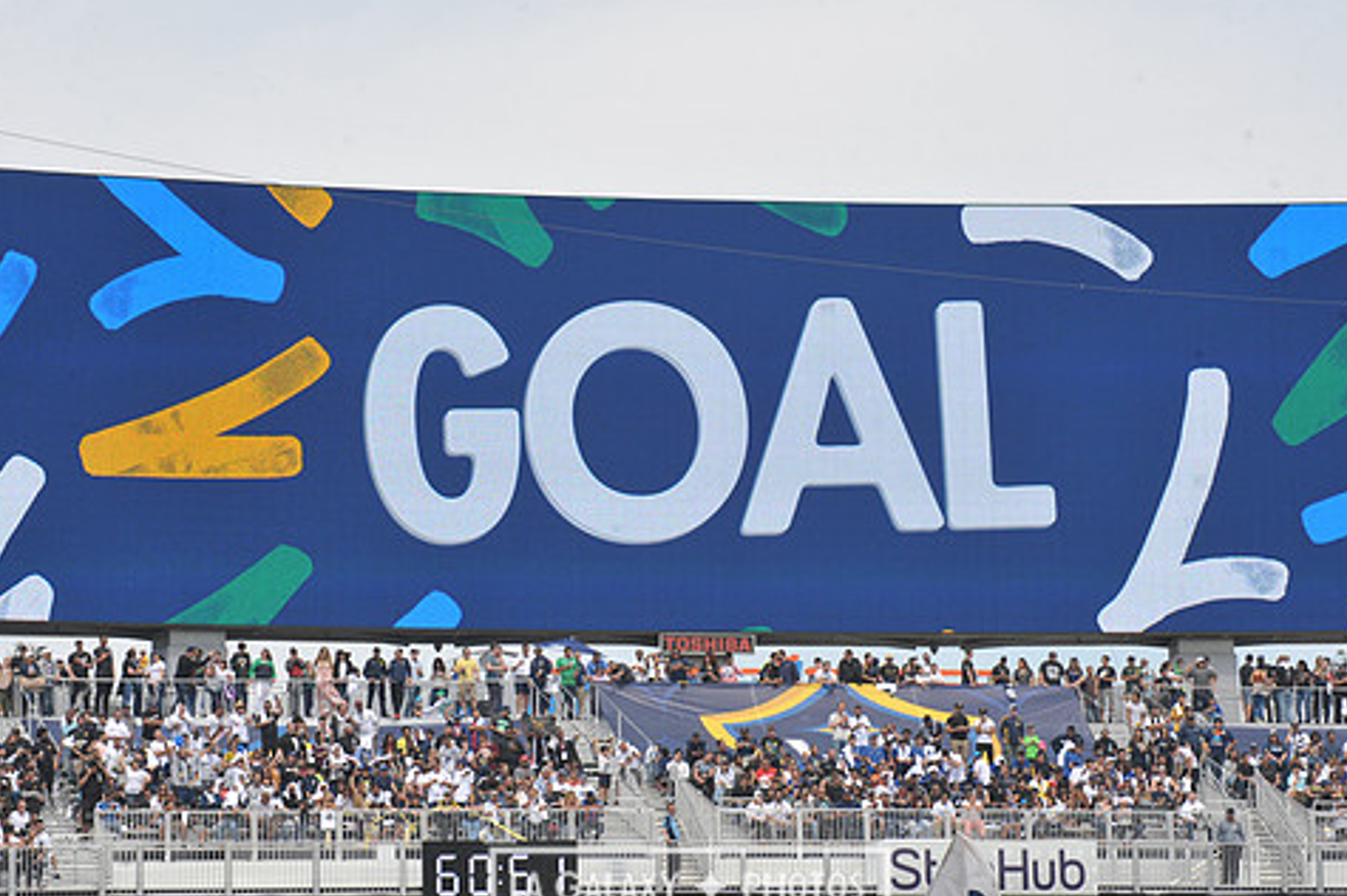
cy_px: 459
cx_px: 689
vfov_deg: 8.3
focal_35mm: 165
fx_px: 6169
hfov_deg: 12.5
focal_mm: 135
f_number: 11
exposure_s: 1/500
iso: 320
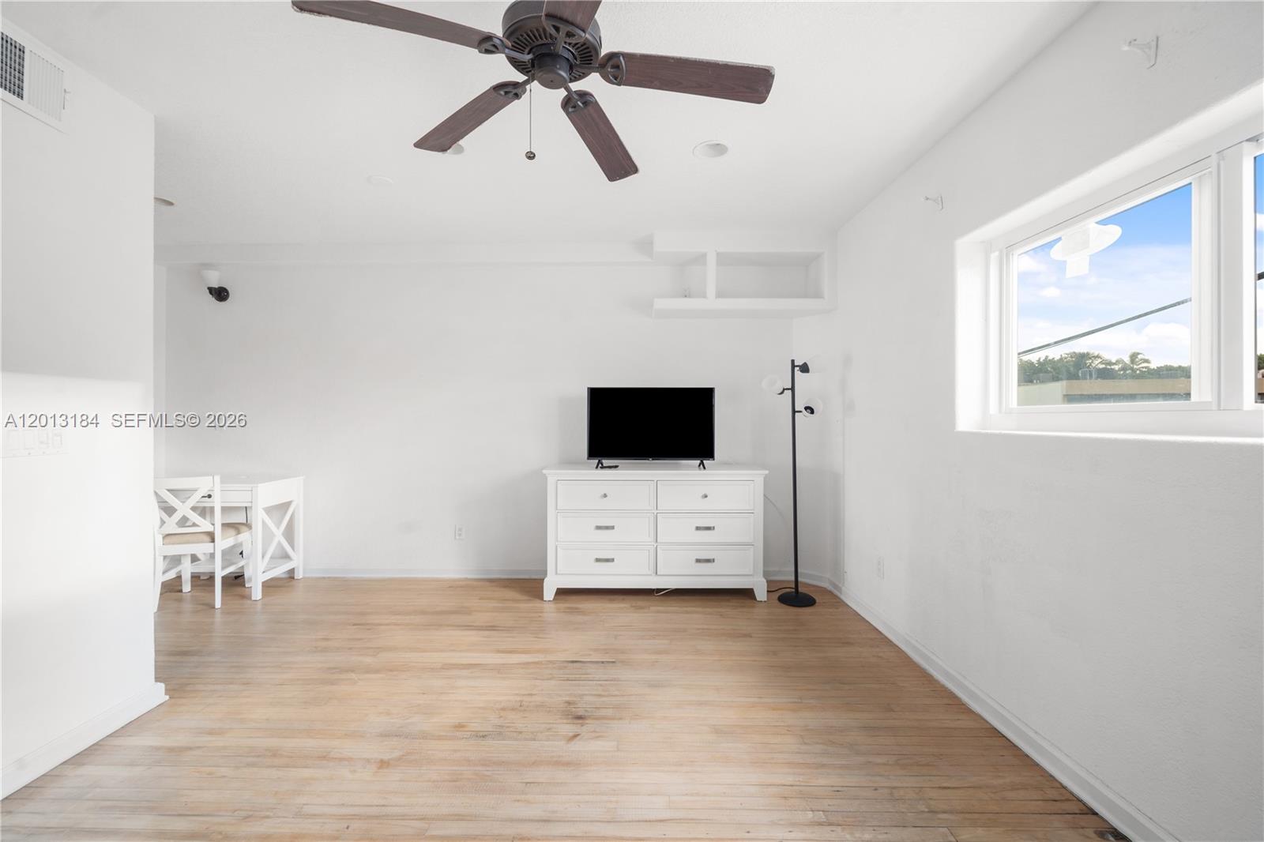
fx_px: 491
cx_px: 632
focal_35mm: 14
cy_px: 421
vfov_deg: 81.2
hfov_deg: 104.3
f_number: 8
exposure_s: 3
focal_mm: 14
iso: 200
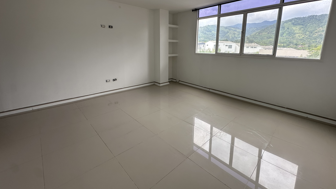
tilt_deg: -9.6
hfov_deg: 99.3
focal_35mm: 16
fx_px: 143
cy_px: 75
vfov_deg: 66.4
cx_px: 175
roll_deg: -3.5
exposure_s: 1/203
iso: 40
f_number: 2.2
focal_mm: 2.22
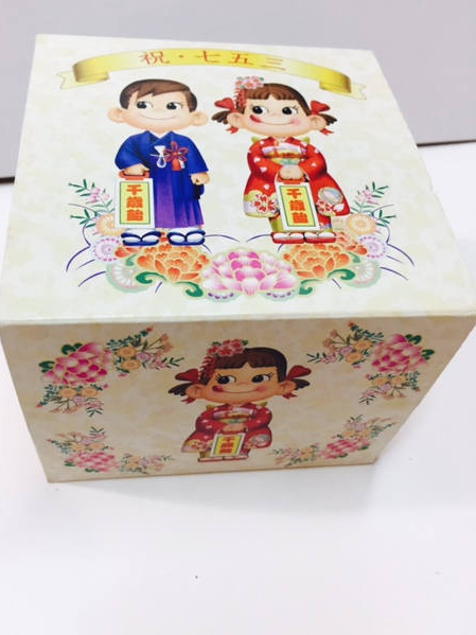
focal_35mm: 31
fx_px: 569
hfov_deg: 45.4
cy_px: 313
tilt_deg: -45.4
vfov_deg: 58.4
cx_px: 223
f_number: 2.2
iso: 40
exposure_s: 1/33
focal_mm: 4.15
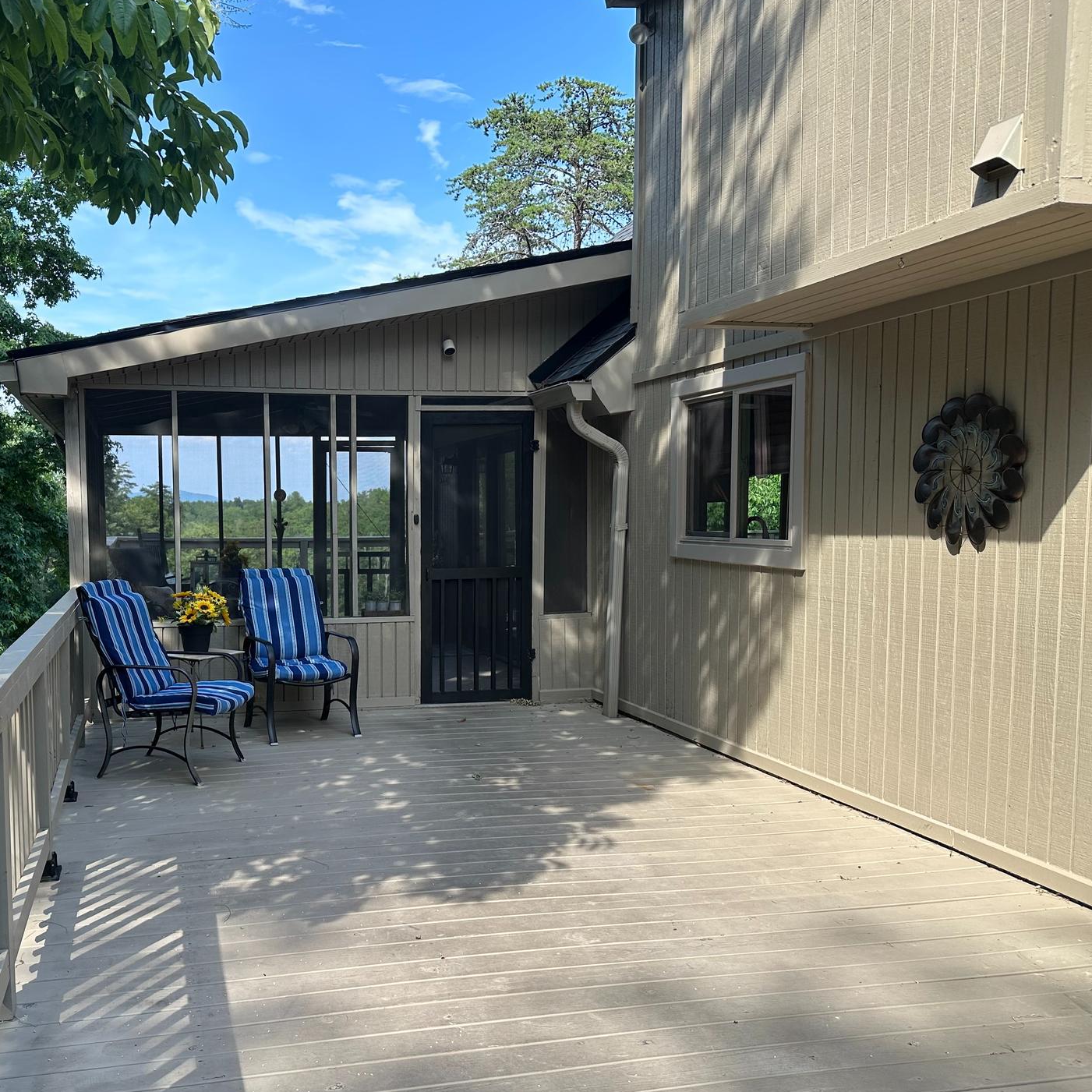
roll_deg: +1.1
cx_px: 335
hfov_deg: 51.2
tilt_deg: -4.6
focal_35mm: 31
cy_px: 591
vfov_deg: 52.5
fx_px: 1106
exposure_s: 1/1183
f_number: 1.78
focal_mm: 6.86
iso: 80
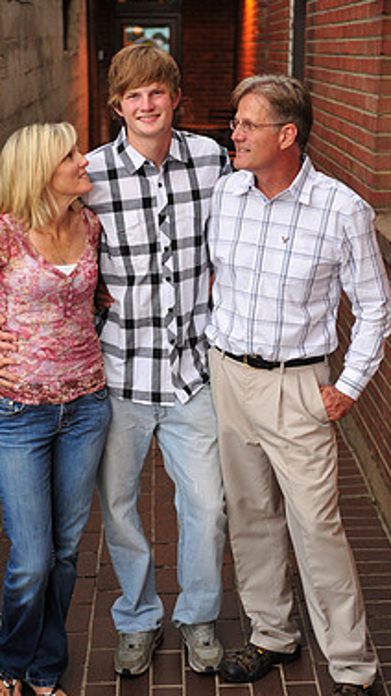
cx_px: 174
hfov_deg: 18.5
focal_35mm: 65
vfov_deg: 32.4
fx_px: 1198
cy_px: 345
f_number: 4.5
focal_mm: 52
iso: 1600
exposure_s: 1/400
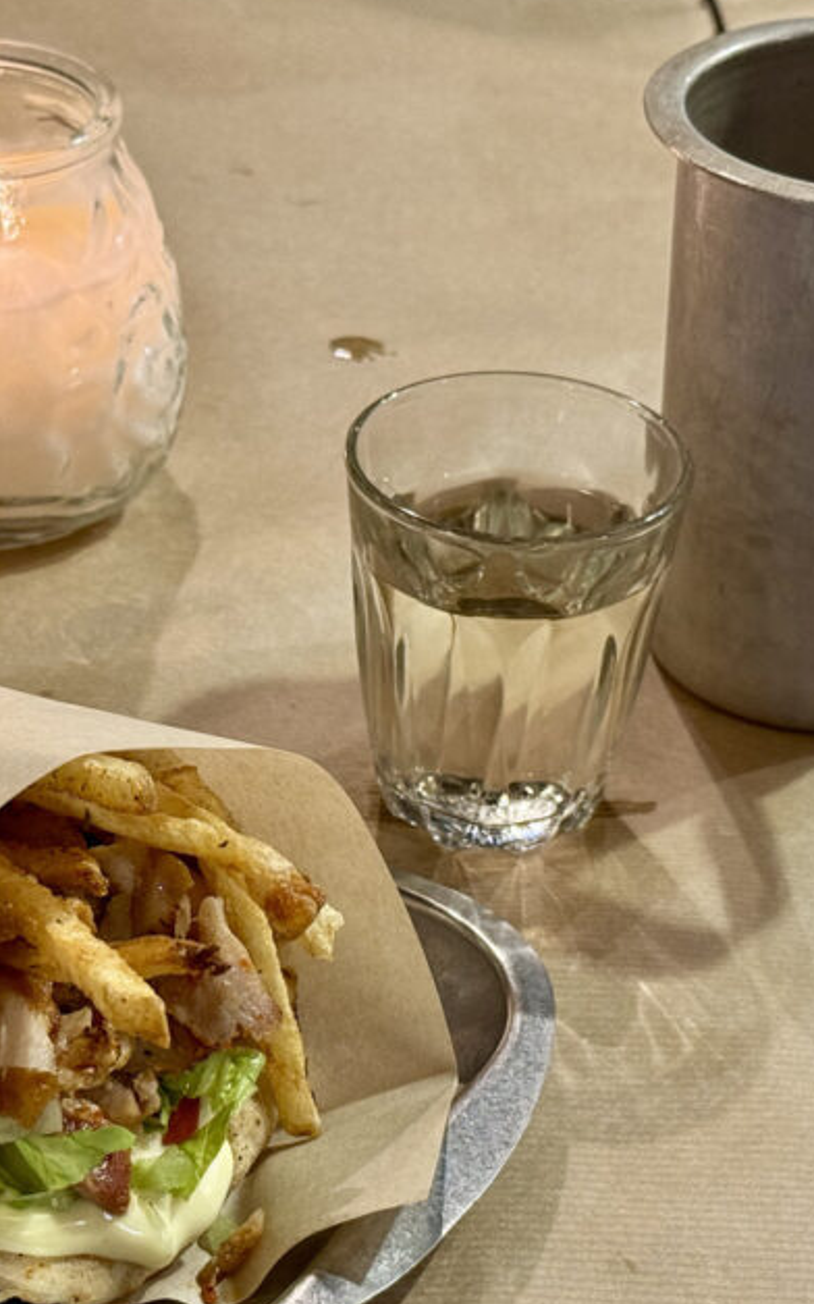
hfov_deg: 15.7
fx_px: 2949
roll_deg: -0.8
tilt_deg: -34.3
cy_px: 750
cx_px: 361
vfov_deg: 24.9
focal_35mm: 83
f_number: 1.78
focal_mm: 6.76
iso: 250
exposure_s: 1/60
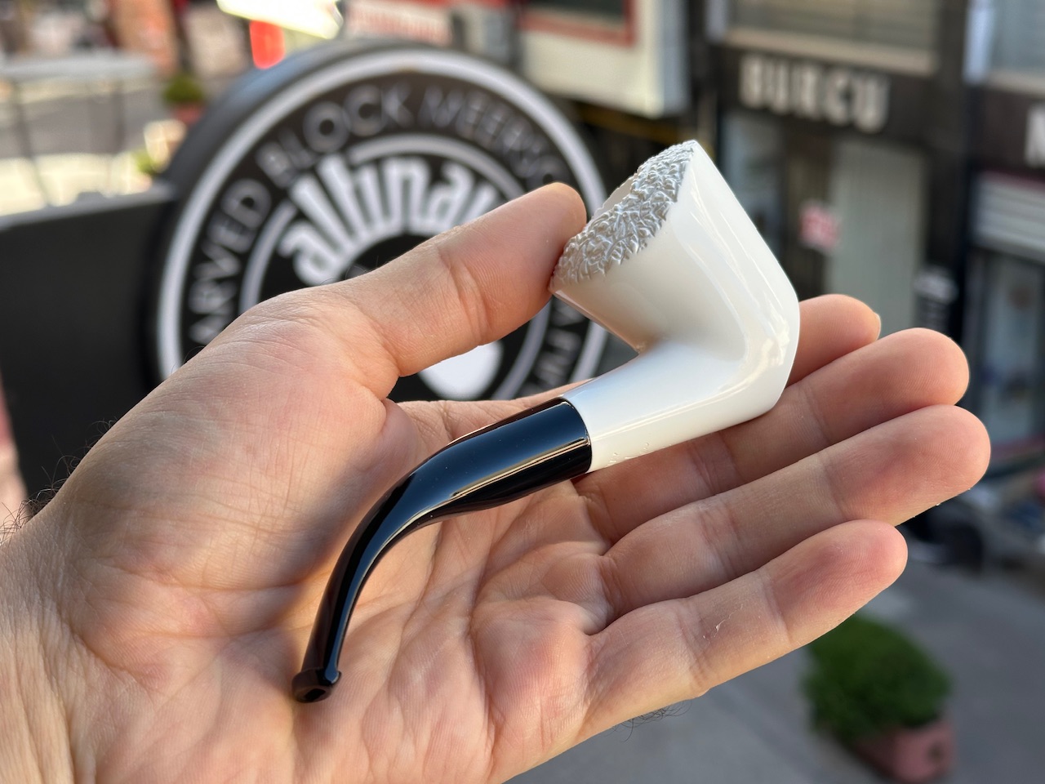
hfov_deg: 39.7
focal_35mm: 48
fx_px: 1449
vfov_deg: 30.3
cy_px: 392
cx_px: 522
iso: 64
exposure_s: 1/364
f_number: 1.78
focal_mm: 6.86
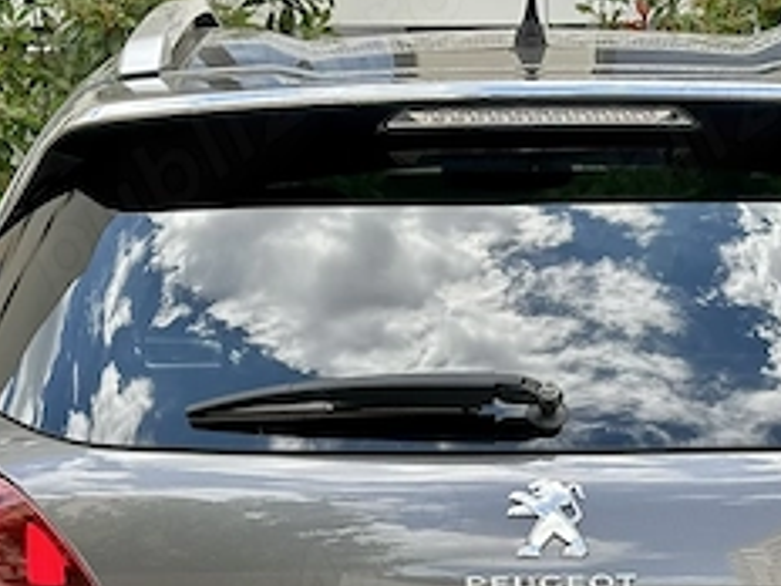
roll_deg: +0.7
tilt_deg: -12.5
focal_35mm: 124
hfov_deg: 15.9
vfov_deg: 11.7
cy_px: 677
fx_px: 2798
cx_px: 481
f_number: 1.78
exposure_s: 1/577
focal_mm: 6.86
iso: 64
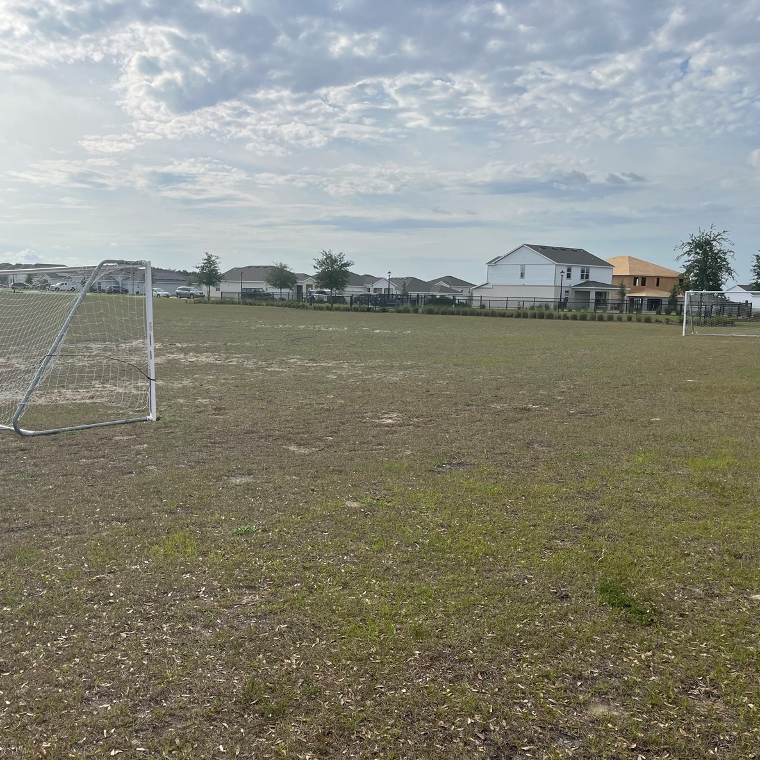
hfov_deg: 52.5
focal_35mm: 31
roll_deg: -1.5
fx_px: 770
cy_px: 377
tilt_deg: -6.5
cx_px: 346
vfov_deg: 52.5
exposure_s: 1/5076
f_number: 1.6
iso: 50
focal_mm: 5.1
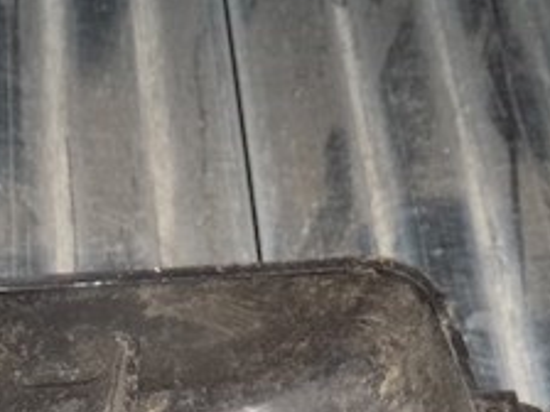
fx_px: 1541
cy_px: 540
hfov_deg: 19.2
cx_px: -101
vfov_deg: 14.6
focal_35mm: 97
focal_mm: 6.1
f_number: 3.4
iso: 200
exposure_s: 1/30
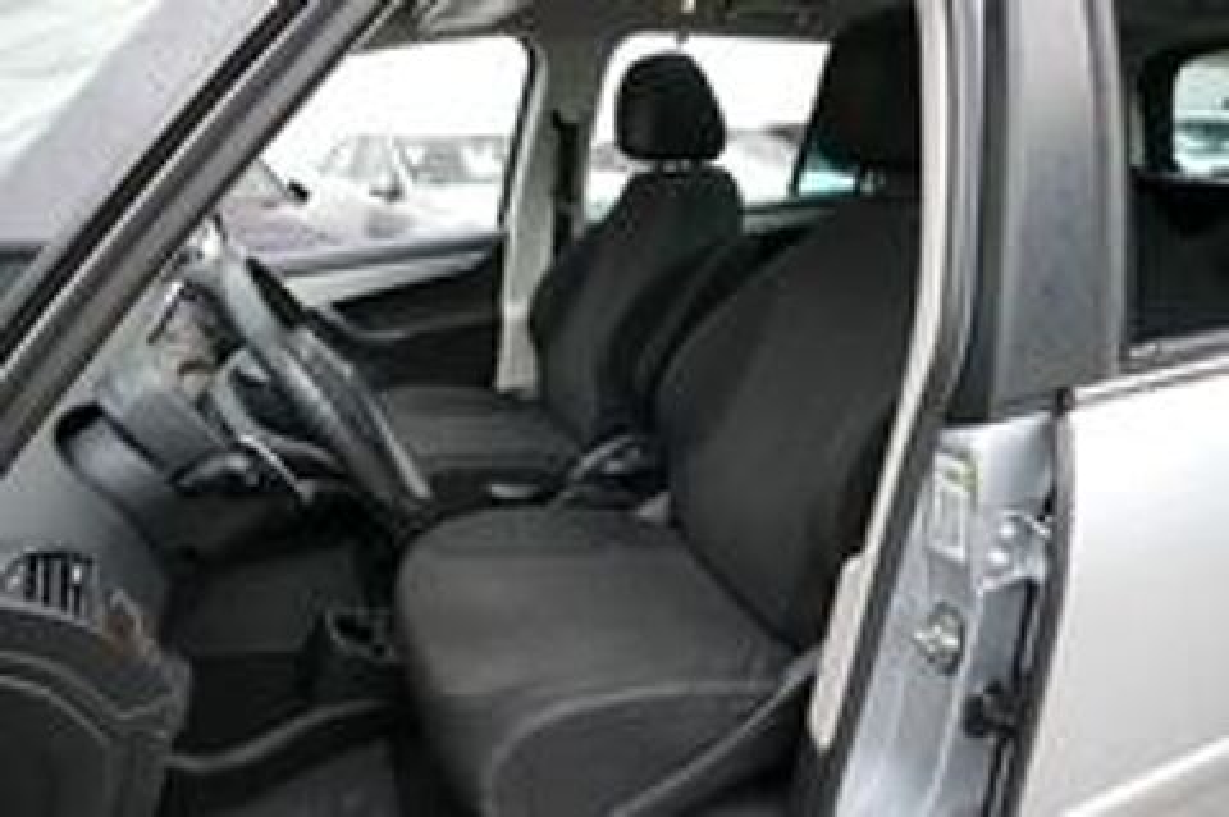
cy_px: 408
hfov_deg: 71.6
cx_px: 614
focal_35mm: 25
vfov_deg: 51.2
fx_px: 853
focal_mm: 9.12
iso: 125
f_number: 2.8
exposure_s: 1/125
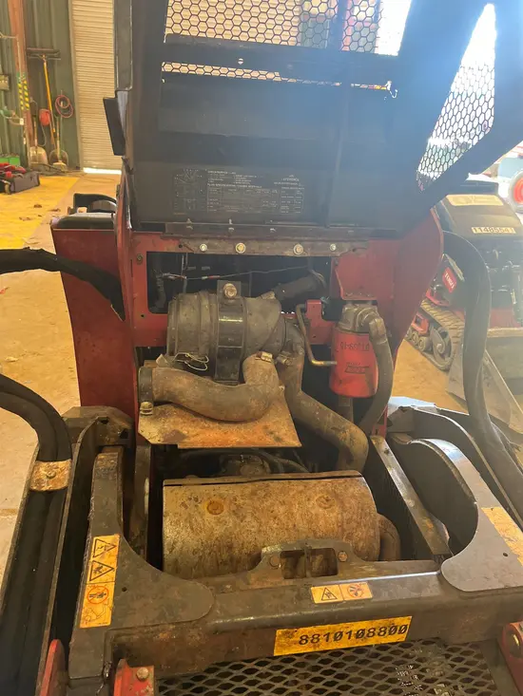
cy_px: 348
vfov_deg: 67.3
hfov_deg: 53.1
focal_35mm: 26
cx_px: 262
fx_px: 524
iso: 250
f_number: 1.6
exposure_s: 1/60
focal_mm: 5.1
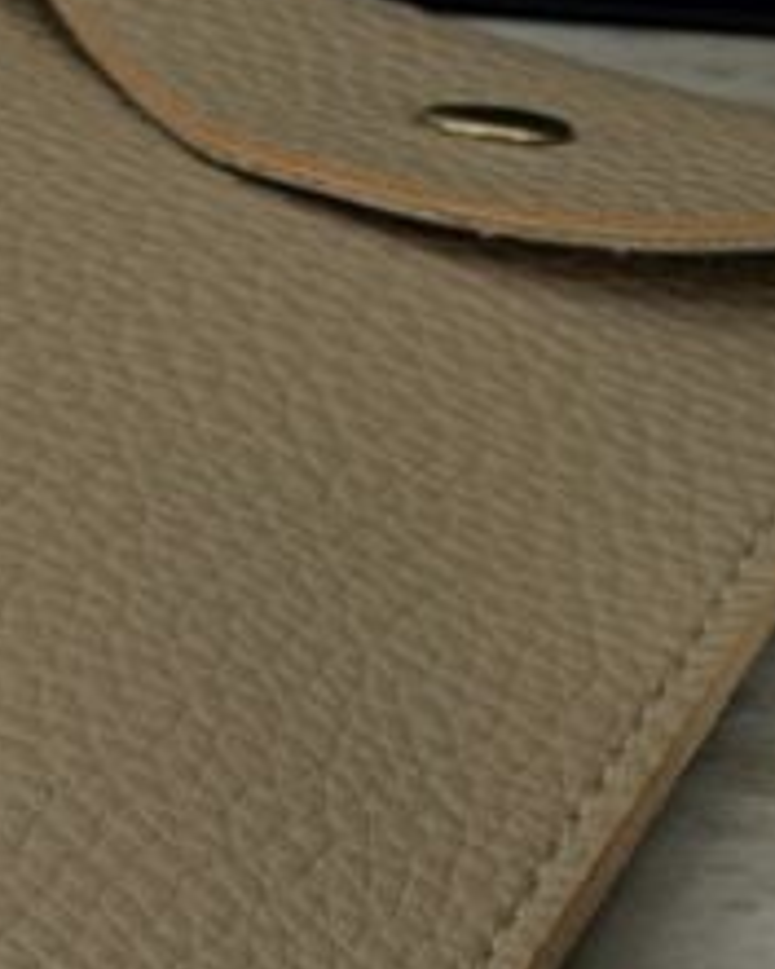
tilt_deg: -15.0
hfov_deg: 8.0
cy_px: -606
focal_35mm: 186
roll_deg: -1.4
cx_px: 1449
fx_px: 5333
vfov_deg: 10.0
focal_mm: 6.76
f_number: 1.78
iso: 64
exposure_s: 1/516
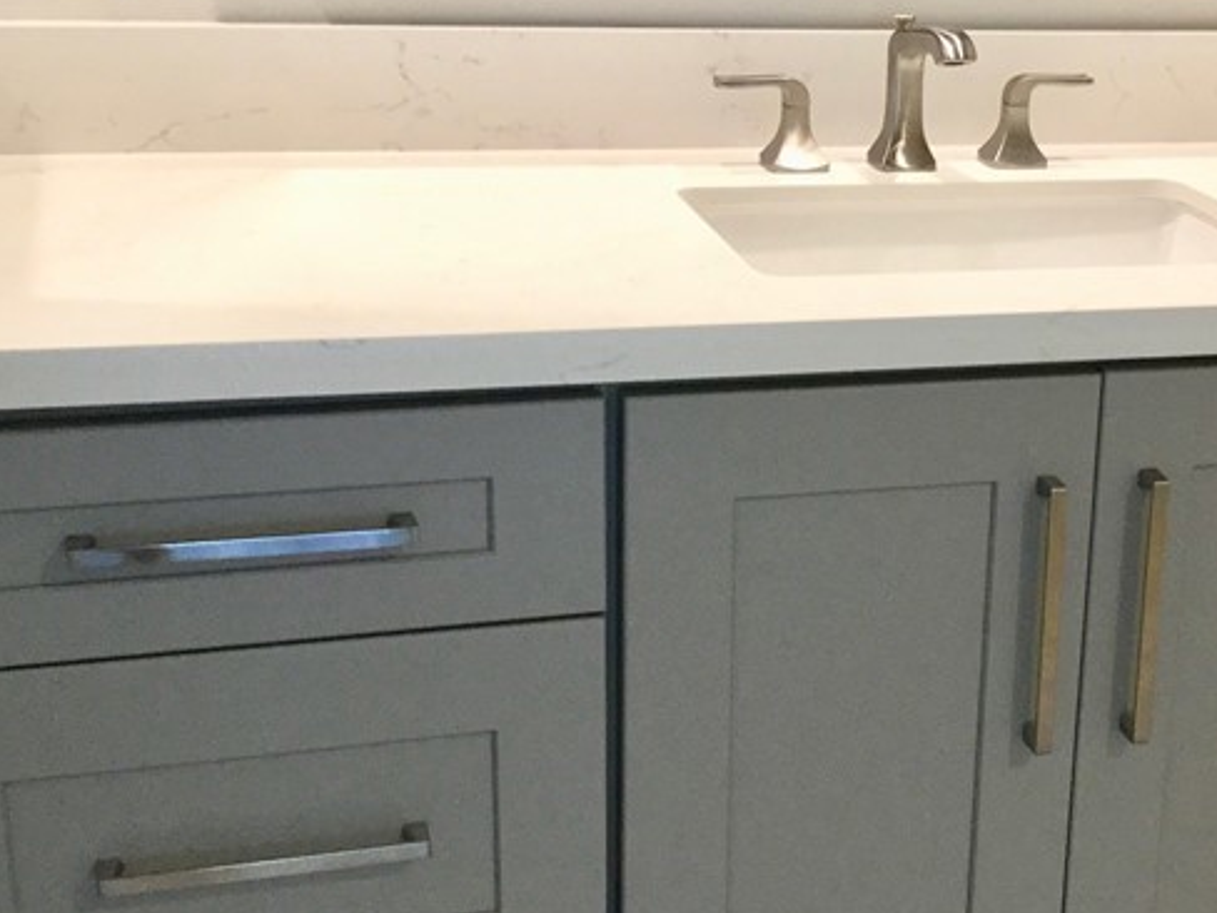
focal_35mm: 65
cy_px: 521
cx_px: 938
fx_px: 2285
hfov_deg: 29.3
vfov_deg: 22.6
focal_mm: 3.3
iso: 80
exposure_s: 1/30
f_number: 2.4
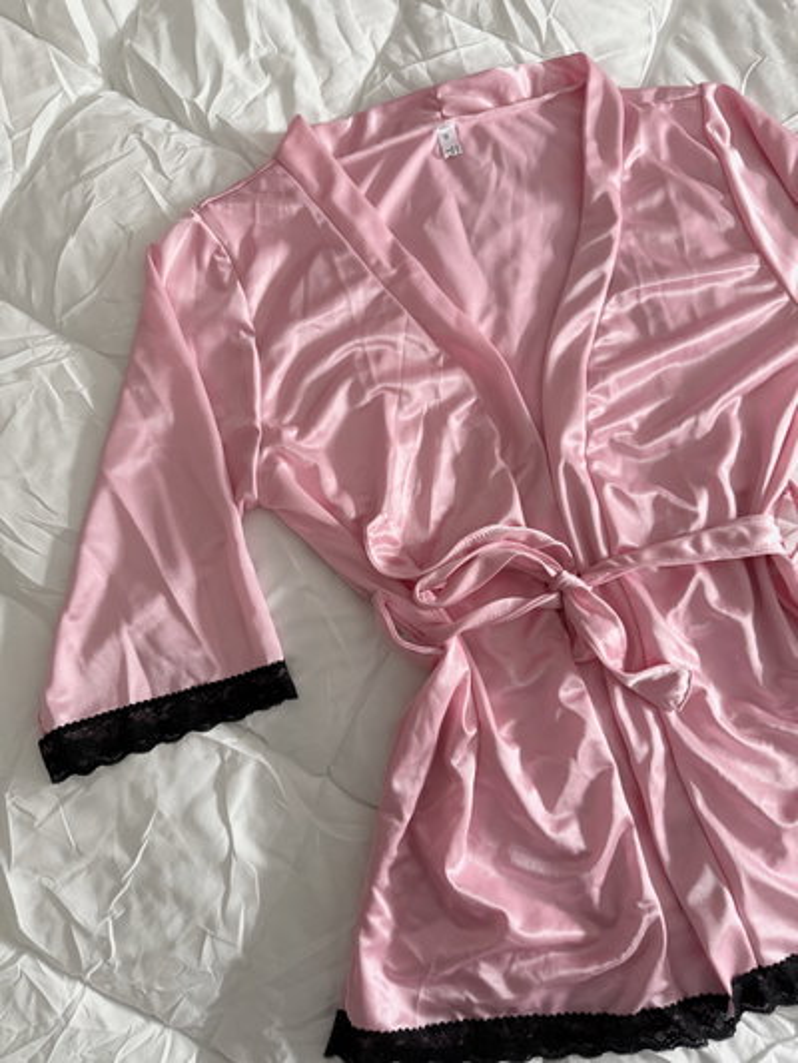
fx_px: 737
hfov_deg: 56.8
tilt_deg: -81.1
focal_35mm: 24
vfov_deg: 71.6
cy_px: 532
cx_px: 399
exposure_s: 1/60
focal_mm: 6.76
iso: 640
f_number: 1.78
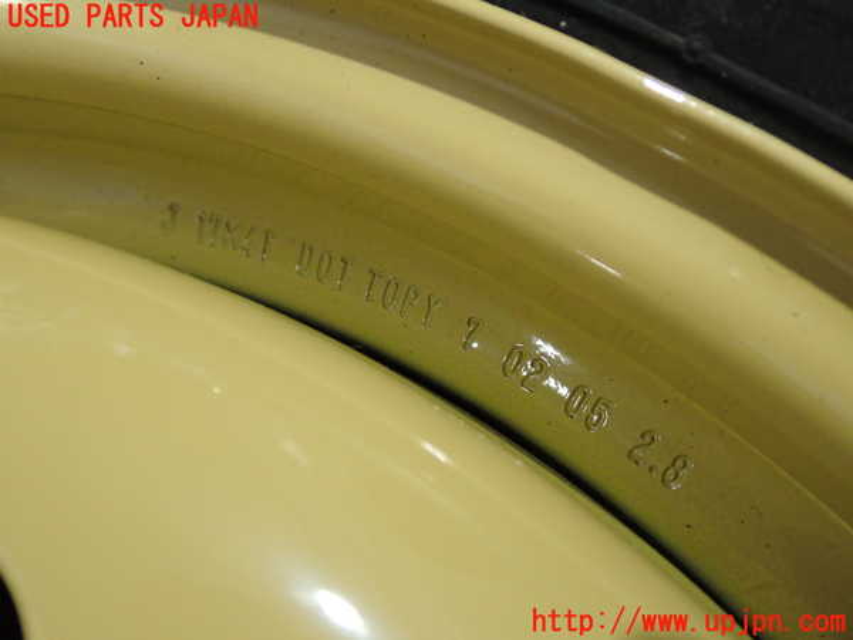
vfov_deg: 39.7
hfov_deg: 51.4
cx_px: 426
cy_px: 320
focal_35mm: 36
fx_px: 887
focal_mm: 6.37
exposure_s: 1/40
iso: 500
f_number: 2.5
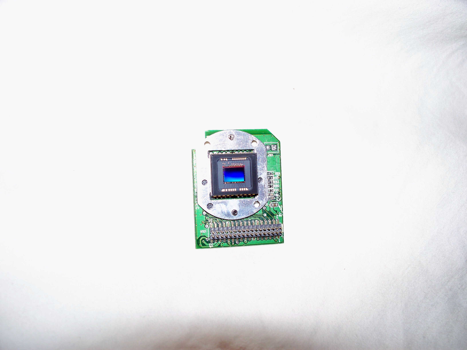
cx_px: 234
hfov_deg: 51.4
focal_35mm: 36
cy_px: 175
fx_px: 486
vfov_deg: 39.7
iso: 80
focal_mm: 7.54
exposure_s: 1/60
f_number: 2.8
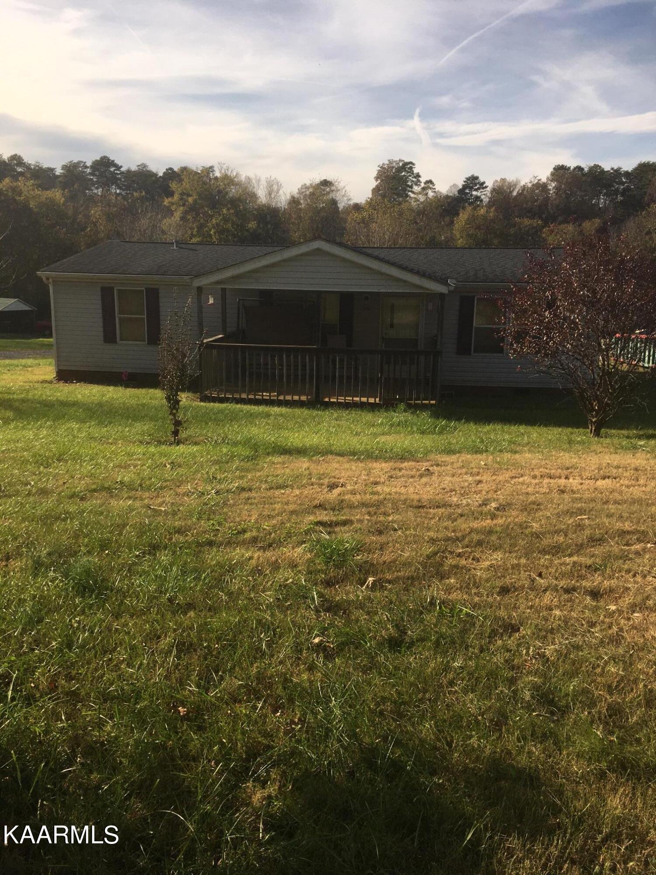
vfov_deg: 61.7
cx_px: 328
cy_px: 438
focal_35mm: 29
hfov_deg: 48.2
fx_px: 733
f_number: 2.2
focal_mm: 4.15
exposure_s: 1/2262
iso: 32
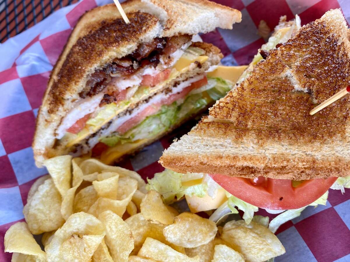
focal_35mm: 26
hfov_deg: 67.3
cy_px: 131
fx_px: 263
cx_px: 175
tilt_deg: -71.6
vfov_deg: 53.1
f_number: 1.8
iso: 40
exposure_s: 1/122
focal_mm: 4.25
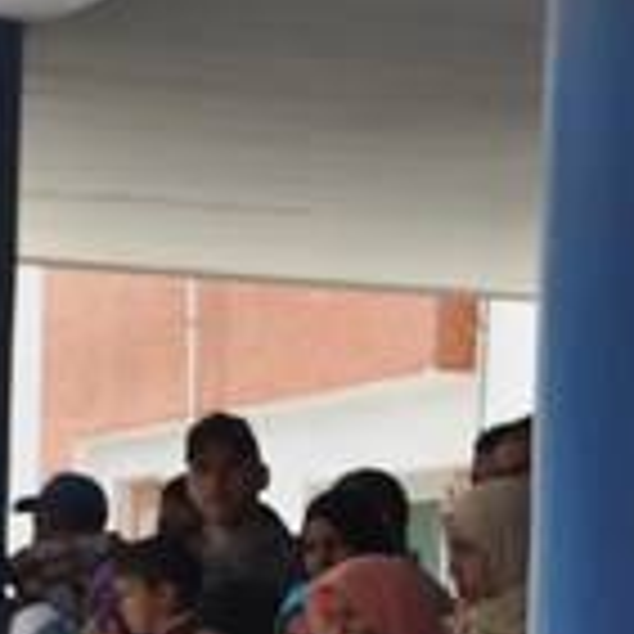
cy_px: 942
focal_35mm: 318
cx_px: 850
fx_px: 6588
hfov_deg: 5.5
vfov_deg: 5.5
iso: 200
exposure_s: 1/320
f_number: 9
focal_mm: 55
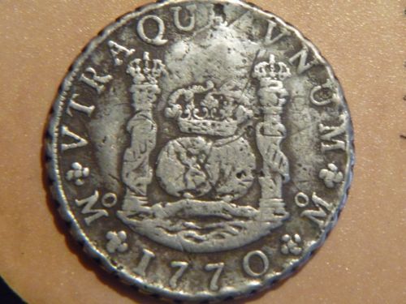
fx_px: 1724
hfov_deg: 13.4
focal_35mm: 147
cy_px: 152
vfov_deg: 10.1
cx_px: 203
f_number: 4.8
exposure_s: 1/30
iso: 800
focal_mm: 25.2
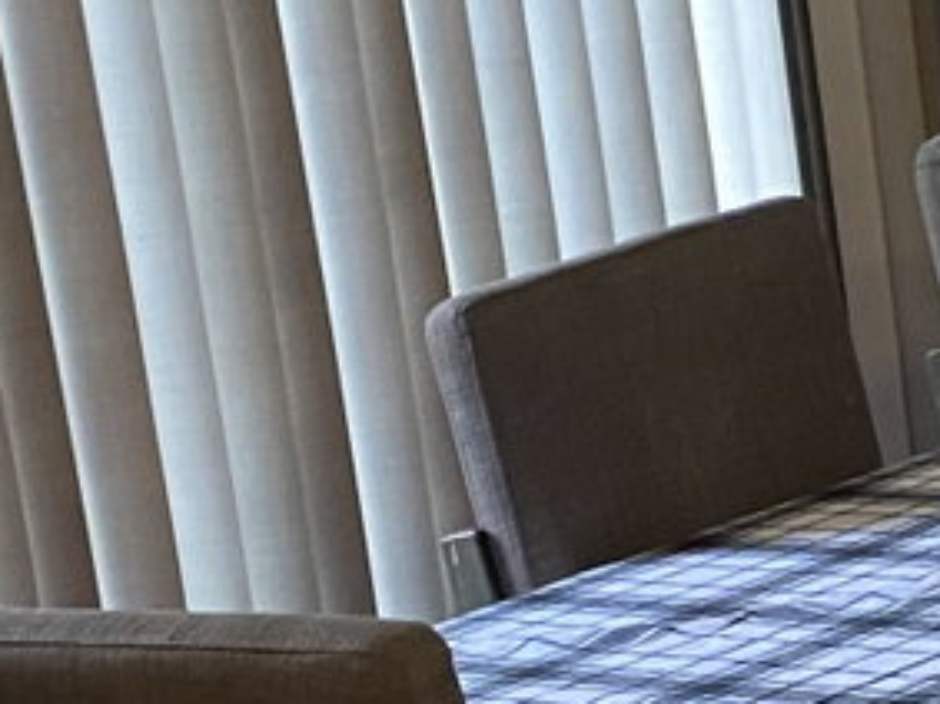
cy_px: 495
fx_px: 3990
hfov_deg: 13.1
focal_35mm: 147
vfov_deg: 10.1
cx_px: 1076
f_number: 1.8
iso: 500
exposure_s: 1/30
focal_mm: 4.25
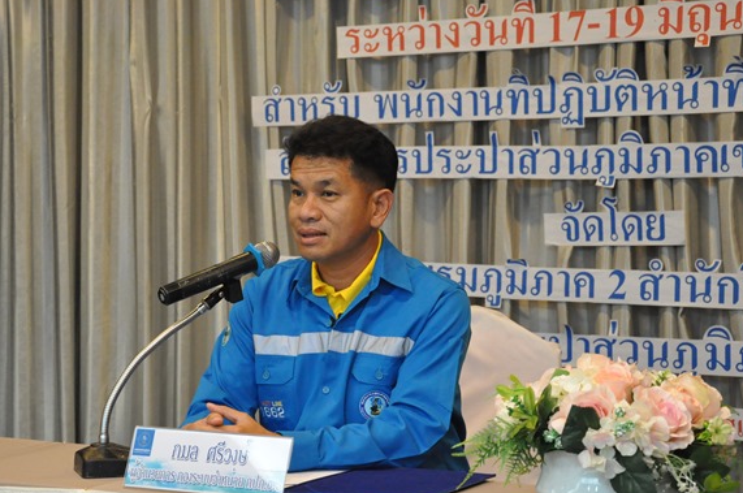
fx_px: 1731
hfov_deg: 24.2
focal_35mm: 84
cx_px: 344
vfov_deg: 16.2
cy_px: 265
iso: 3200
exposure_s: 1/40
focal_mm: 50
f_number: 7.1
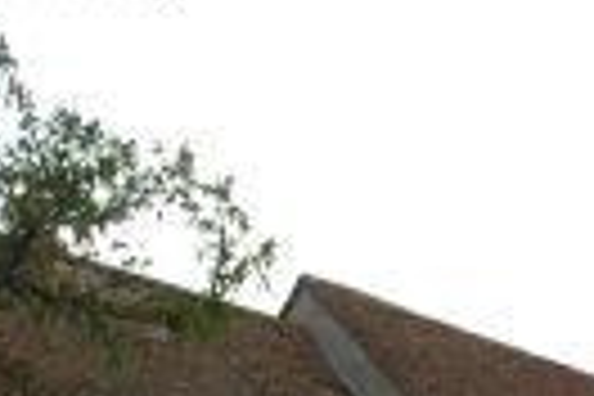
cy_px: 686
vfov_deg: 10.2
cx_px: 396
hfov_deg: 16.1
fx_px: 2095
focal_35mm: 127
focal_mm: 8.9
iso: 50
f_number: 4.5
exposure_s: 1/92.6
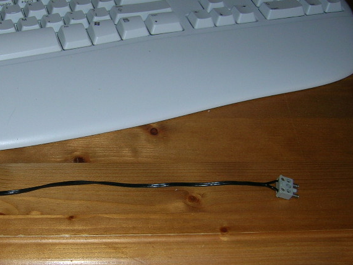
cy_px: 147
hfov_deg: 31.1
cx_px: 82
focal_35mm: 61
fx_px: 622
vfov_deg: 24.0
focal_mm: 5.7
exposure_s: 1/60.1
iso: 50
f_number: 2.9
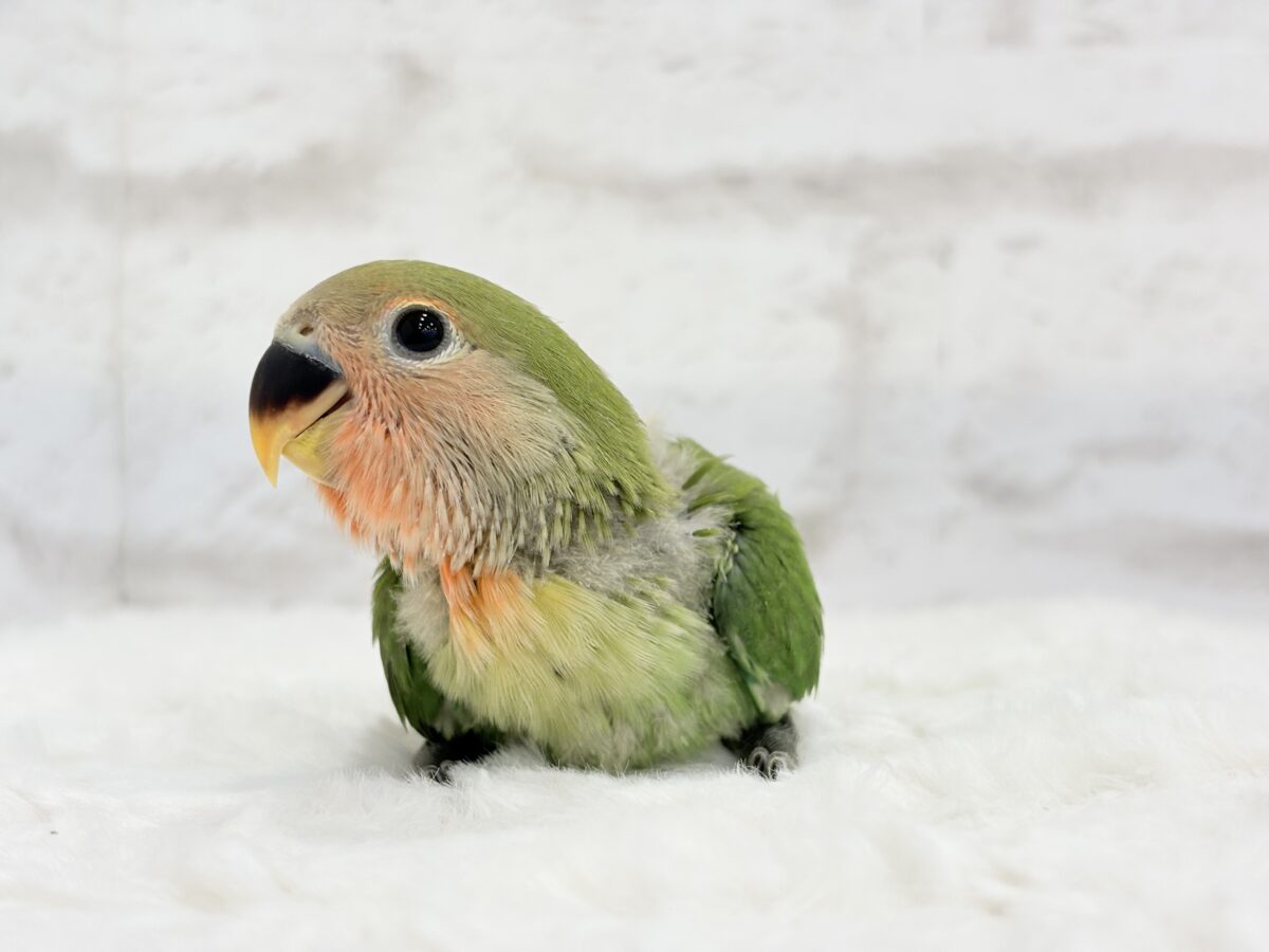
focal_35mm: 52
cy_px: 476
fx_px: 1906
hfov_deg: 36.8
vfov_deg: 28.0
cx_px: 634
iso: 40
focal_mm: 5.96
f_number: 1.6
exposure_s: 1/50
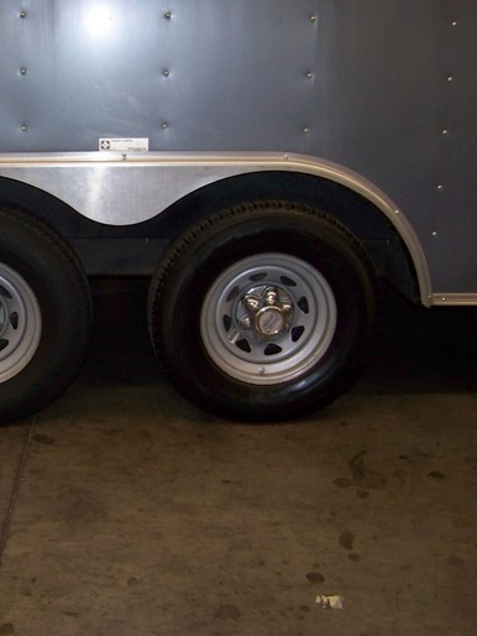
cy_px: 321
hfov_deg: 29.3
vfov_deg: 38.9
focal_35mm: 49
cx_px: 125
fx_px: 900
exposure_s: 1/30
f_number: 2.8
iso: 200
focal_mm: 5.85
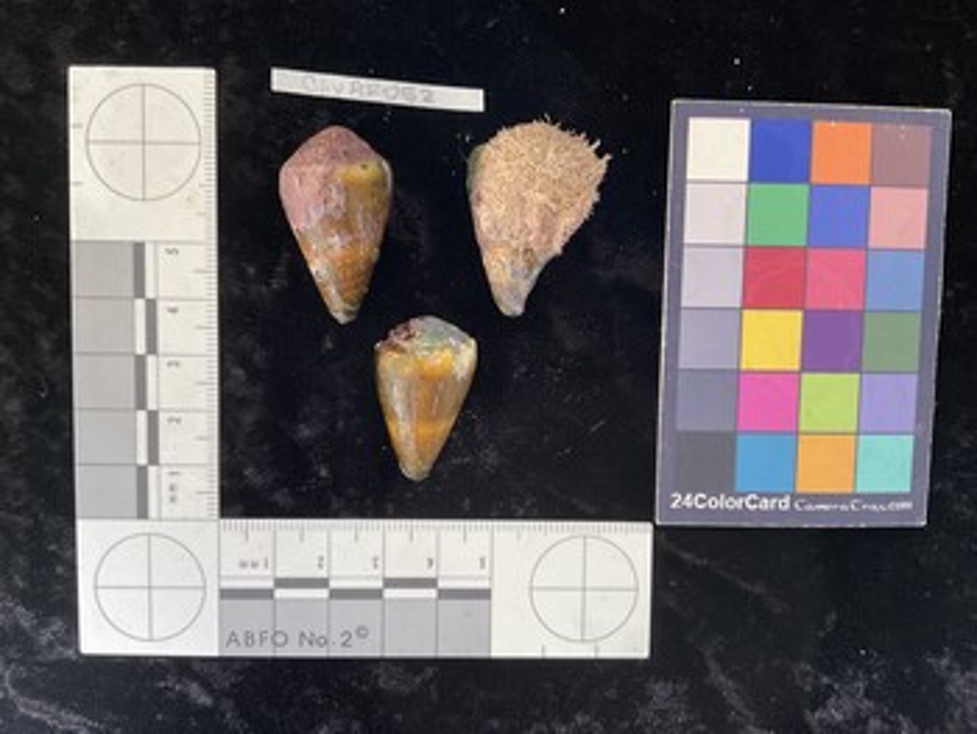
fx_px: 819
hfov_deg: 61.6
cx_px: 488
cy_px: 367
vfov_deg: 48.3
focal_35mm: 29
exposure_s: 1/60
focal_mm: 3
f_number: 1.8
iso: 50
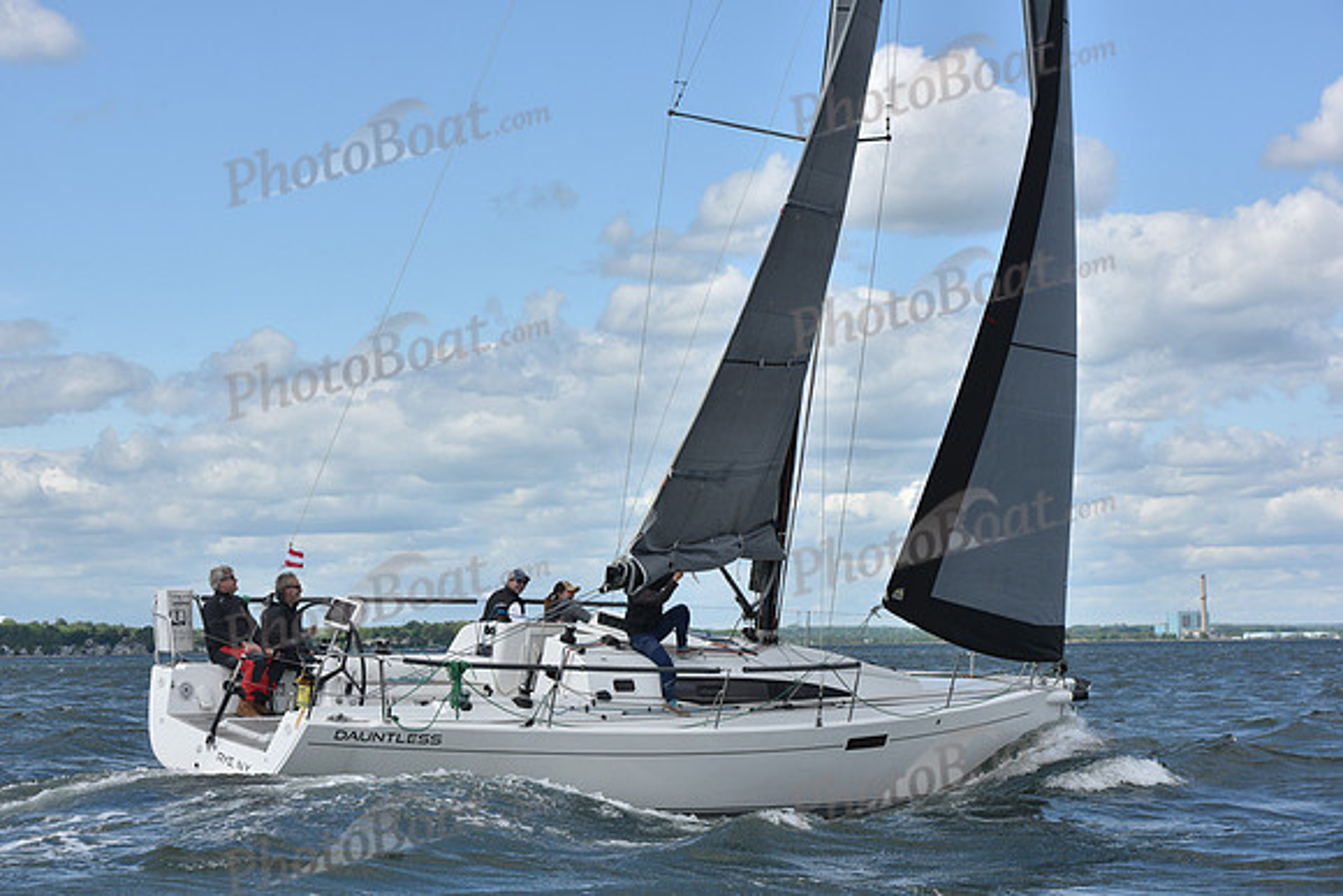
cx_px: 672
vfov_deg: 14.4
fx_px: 3545
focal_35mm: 95
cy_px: 448
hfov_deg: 21.5
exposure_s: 1/1000
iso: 320
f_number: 8
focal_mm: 95
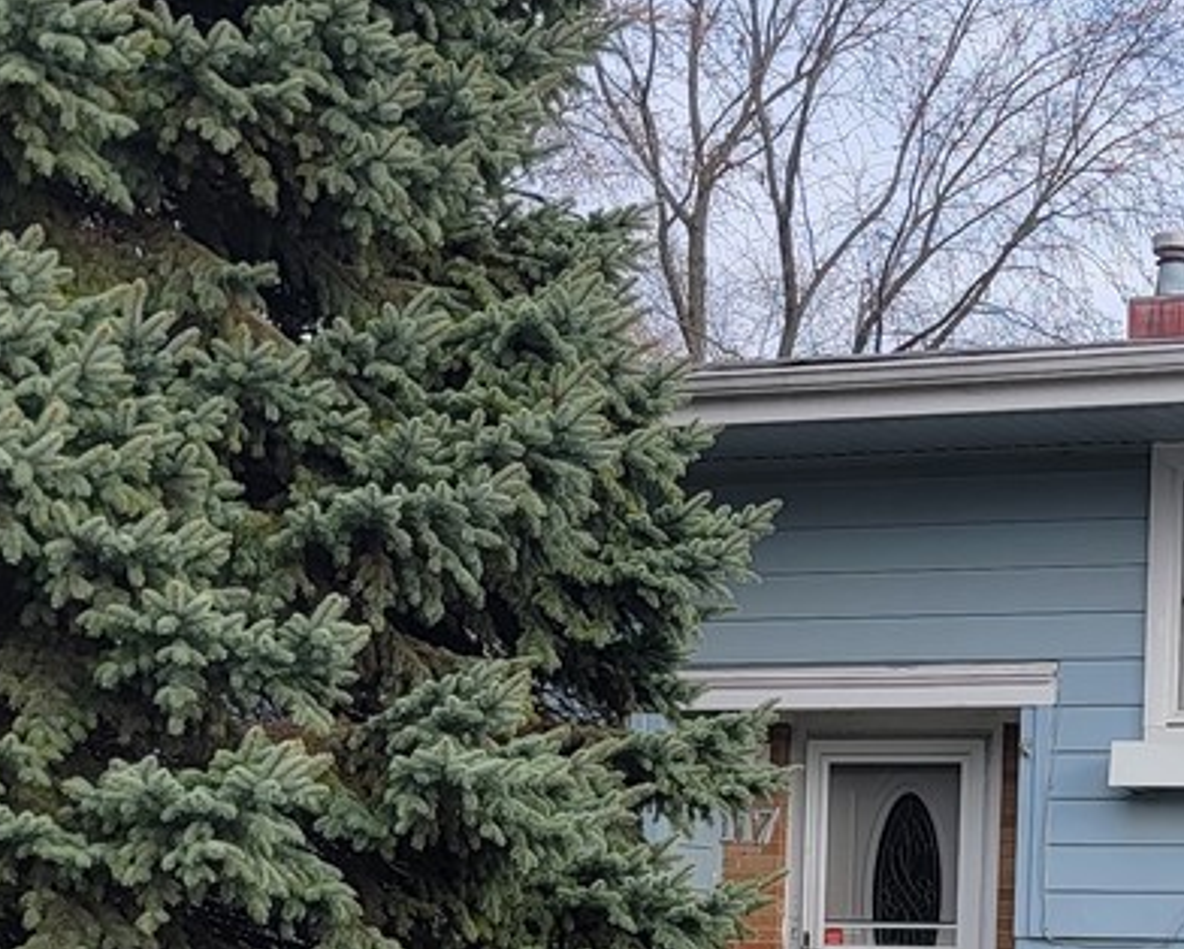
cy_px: 843
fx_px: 3015
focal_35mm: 86
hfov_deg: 21.0
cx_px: 1353
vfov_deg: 17.6
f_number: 1.8
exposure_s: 1/390
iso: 16
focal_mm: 6.7
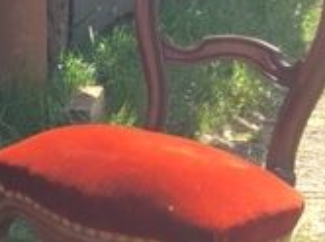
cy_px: 10
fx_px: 1050
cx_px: -194
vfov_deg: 13.0
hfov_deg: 15.8
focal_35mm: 112
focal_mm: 4.15
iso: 25
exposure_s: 1/354
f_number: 2.2
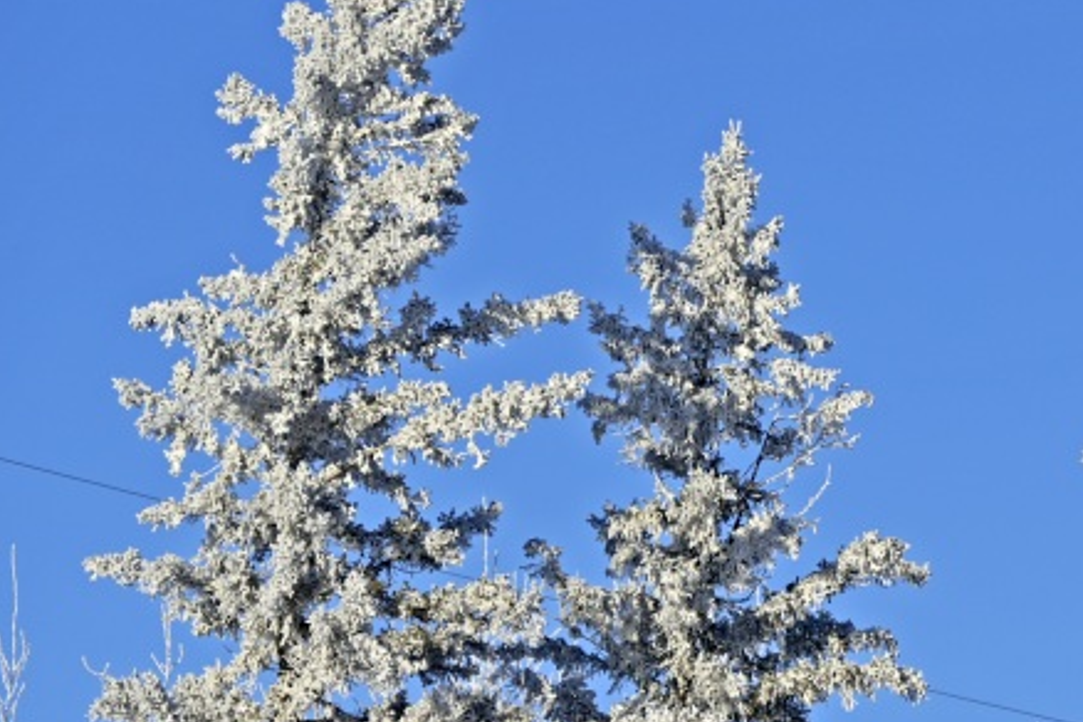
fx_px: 9836
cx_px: 1204
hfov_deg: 6.3
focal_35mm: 327
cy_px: 392
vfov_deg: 4.2
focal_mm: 140
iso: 100
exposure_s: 1/640
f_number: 8
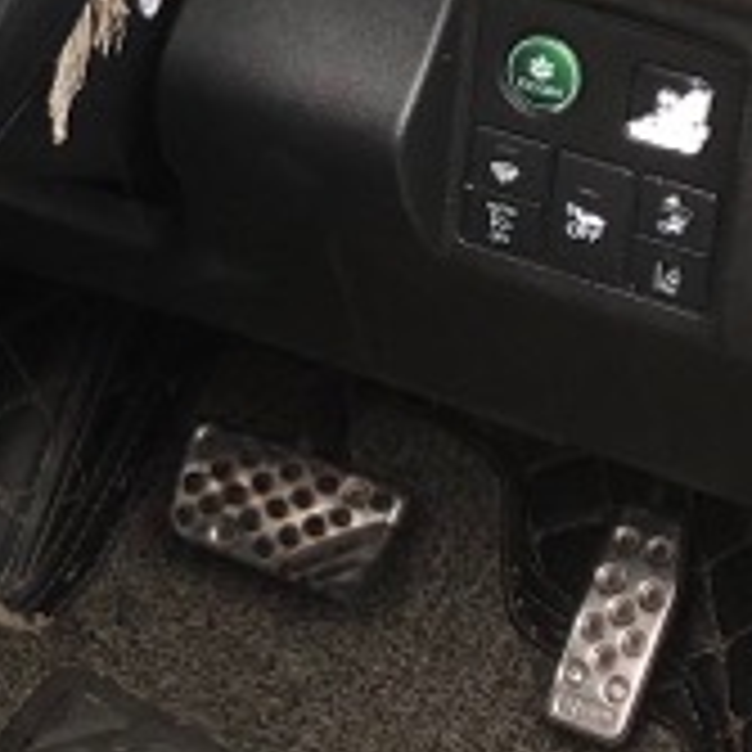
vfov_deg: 11.8
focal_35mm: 148
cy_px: 225
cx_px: -18
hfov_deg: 11.7
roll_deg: +0.7
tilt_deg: -27.2
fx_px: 3638
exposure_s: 1/24
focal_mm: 4
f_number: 1.8
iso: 32
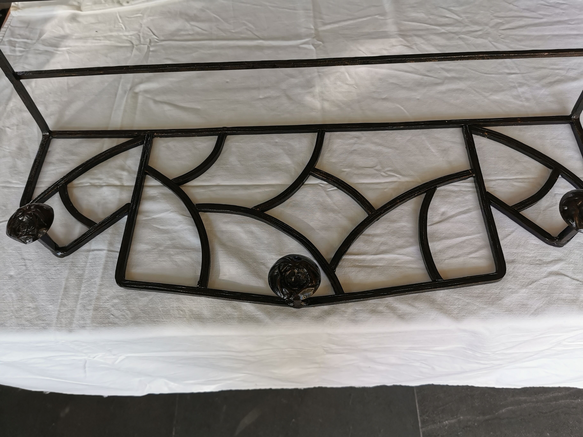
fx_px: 455
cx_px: 292
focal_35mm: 27
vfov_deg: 51.4
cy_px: 218
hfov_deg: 65.3
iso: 50
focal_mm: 5.56
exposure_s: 1/336
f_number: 1.6
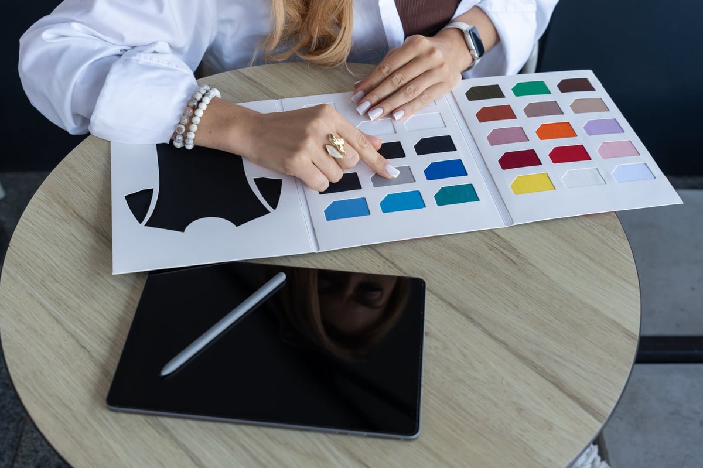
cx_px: 352
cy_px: 234
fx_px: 800
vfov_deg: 32.6
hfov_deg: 47.4
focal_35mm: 41
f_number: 5
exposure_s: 1/100
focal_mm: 41
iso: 250
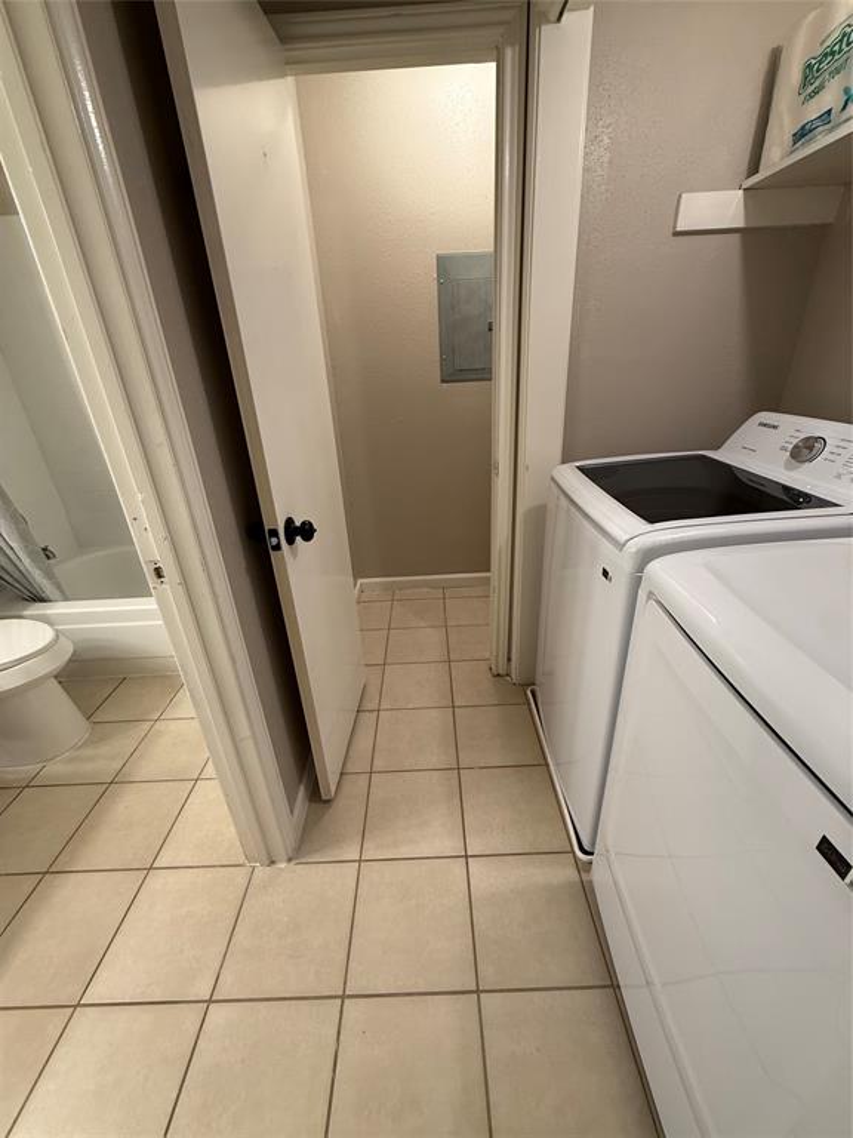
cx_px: 426
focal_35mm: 14
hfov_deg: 85.7
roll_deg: +2.1
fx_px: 460
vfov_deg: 102.1
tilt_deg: -25.0
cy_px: 569
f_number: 2.2
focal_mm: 2.22
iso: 200
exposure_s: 1/60
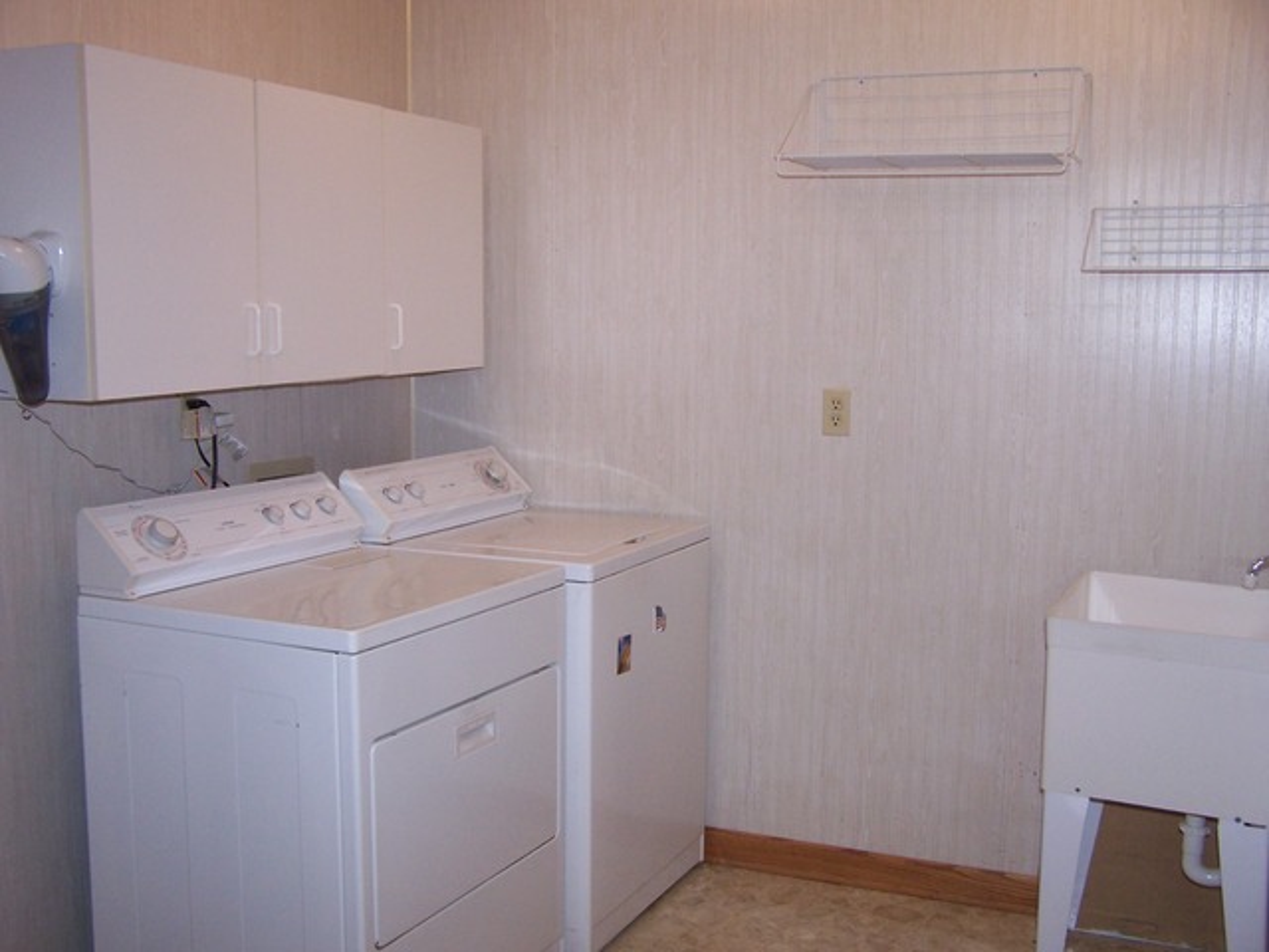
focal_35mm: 38
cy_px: 476
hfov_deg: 49.0
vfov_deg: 37.7
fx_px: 1393
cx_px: 634
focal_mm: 6.3
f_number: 2.8
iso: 140
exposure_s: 1/60
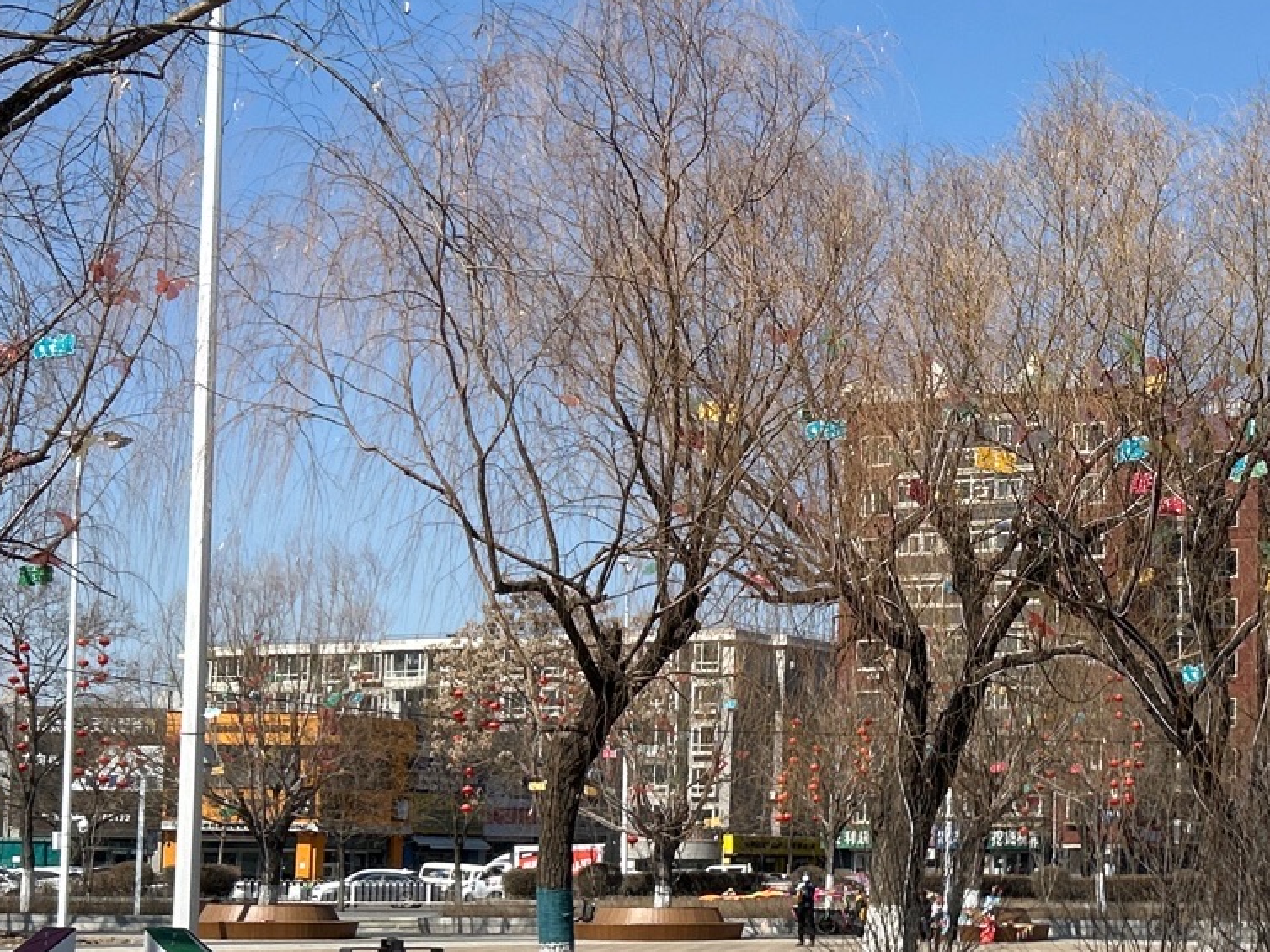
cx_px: 1206
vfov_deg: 21.2
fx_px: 2531
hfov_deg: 26.9
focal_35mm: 69
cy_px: 650
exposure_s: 1/5587
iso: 50
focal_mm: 5.7
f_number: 1.5
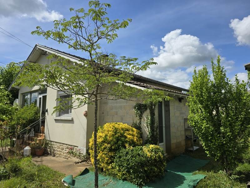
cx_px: 125
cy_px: 94
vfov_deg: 58.9
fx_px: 166
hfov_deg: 73.9
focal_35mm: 23
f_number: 1.7
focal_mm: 6.3
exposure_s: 1/1038
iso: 12
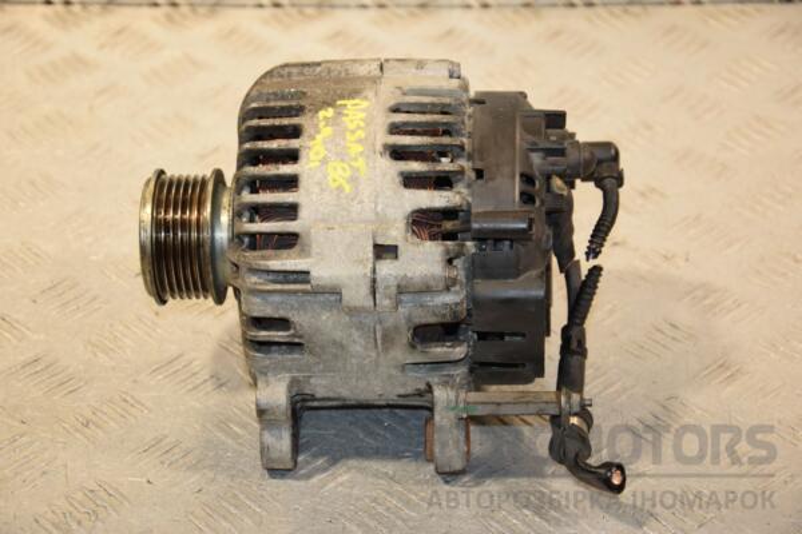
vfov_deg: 13.8
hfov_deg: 20.6
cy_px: 267
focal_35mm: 99
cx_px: 401
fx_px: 2205
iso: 800
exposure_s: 1/200
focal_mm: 66
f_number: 5.3
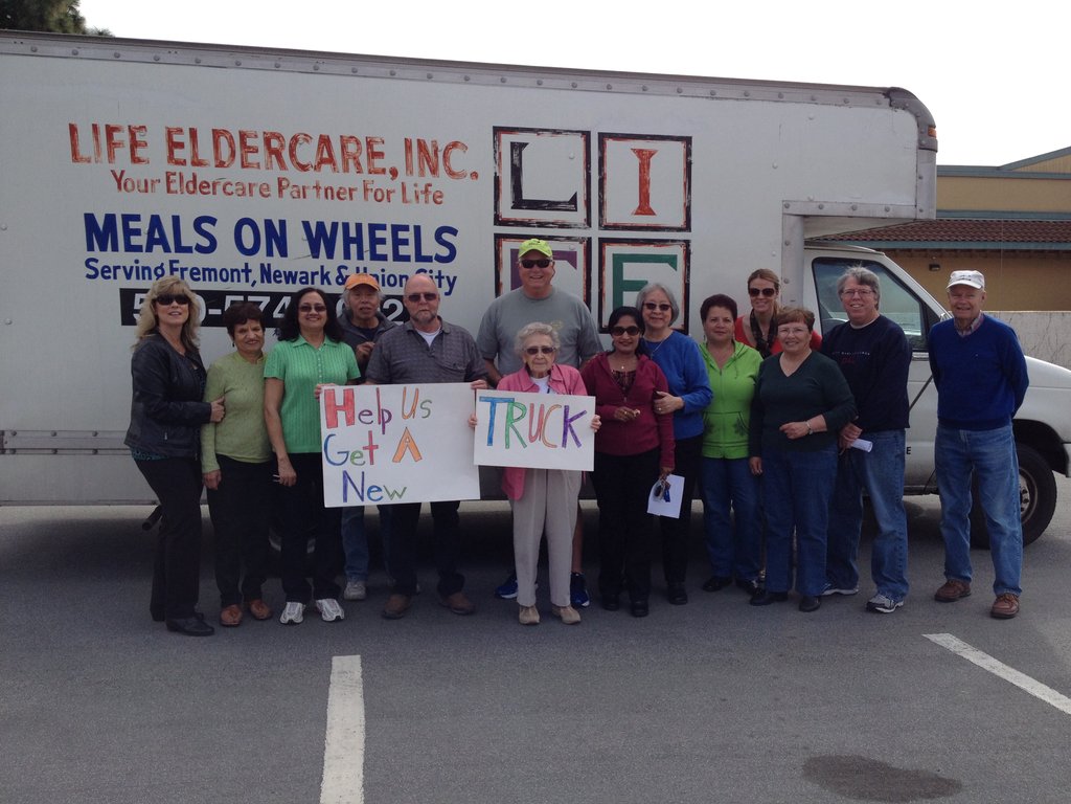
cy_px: 402
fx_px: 1083
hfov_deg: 52.6
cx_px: 536
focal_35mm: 35
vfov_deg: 40.7
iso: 50
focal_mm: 4.28
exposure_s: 1/1104
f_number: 2.4
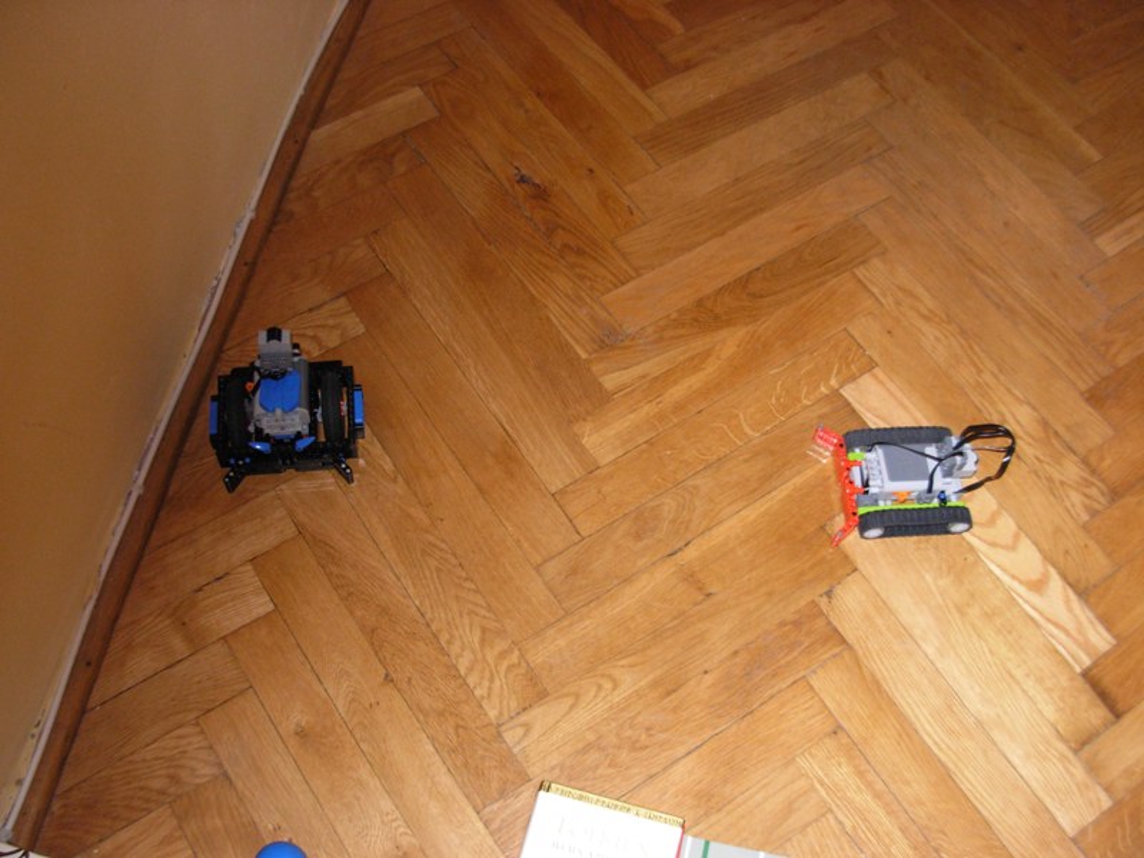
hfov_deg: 49.0
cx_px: 572
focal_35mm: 38
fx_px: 1256
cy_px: 429
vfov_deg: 37.7
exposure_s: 1/104
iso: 259
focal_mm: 6.3
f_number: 2.9
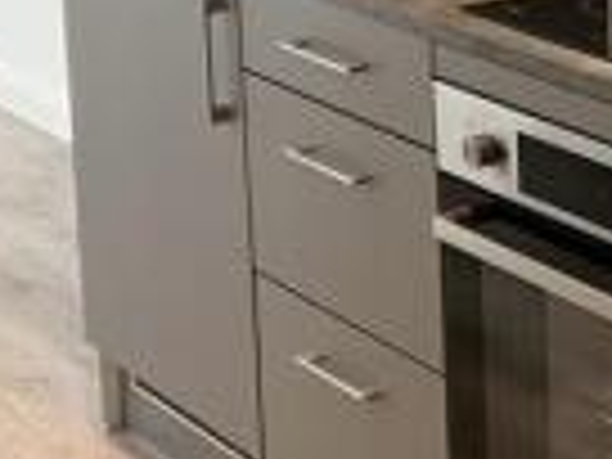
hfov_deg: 14.4
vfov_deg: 12.0
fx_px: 2122
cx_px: 1109
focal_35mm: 120
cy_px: -142
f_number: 1.8
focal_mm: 3.99
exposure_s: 1/50
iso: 50
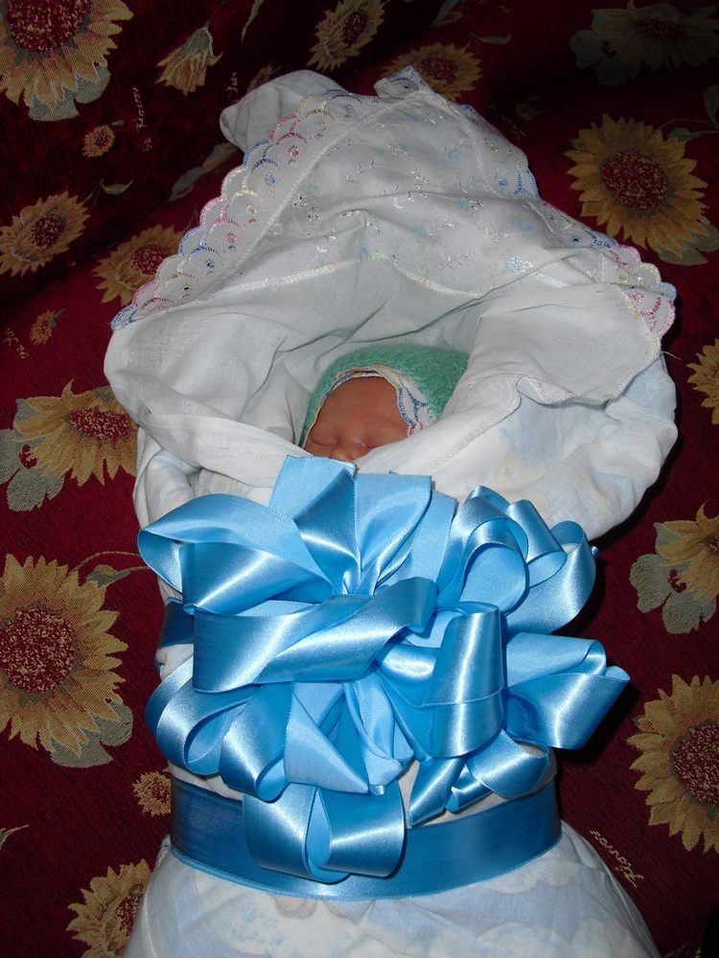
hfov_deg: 39.7
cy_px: 479
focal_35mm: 36
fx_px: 997
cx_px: 360
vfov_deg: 51.4
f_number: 3.1
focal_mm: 6.3
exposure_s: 1/60
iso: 100
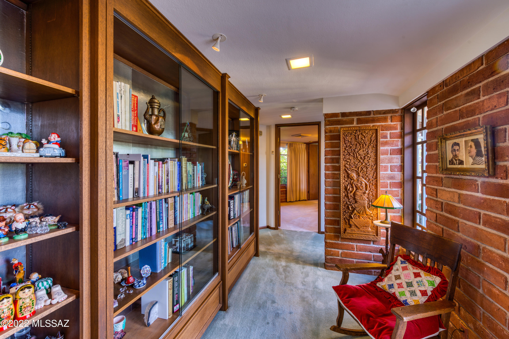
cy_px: 170
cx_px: 254
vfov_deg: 81.2
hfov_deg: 104.2
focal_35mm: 14
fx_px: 198
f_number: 10
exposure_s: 1/5
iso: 100
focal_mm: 14
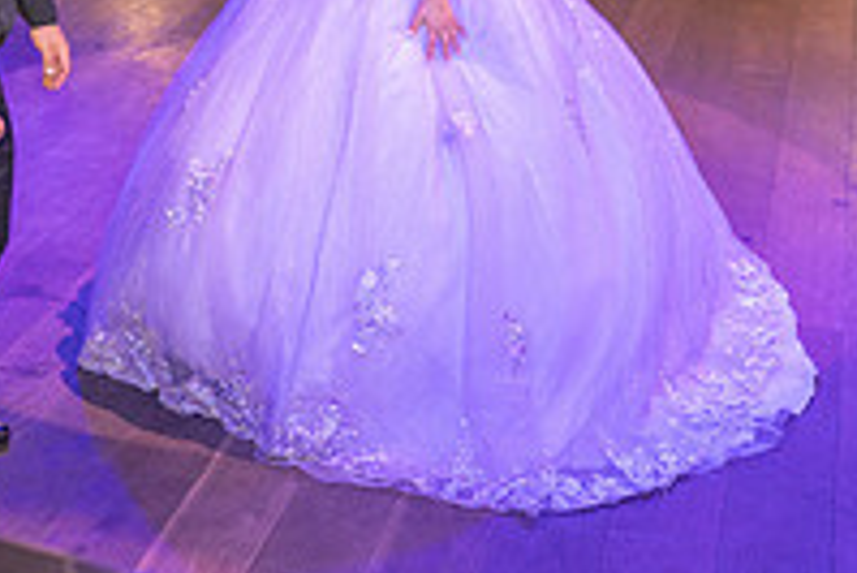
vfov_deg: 18.3
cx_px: 121
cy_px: -140
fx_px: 1668
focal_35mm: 70
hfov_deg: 28.0
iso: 1000
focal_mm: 24
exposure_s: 1/125
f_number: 3.5
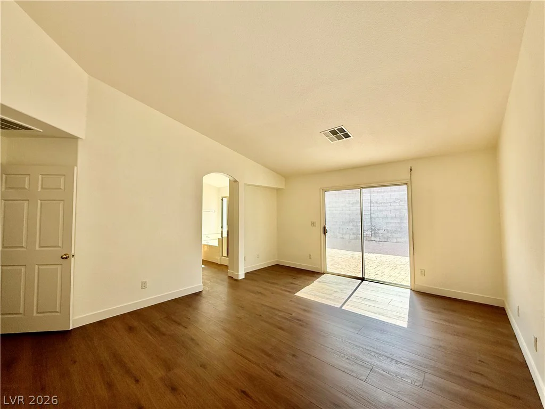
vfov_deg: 85.7
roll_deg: +0.1
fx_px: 220
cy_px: 204
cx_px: 272
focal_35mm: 14
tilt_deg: +2.0
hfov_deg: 102.1
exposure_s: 1/486
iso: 64
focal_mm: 2.22
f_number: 2.2
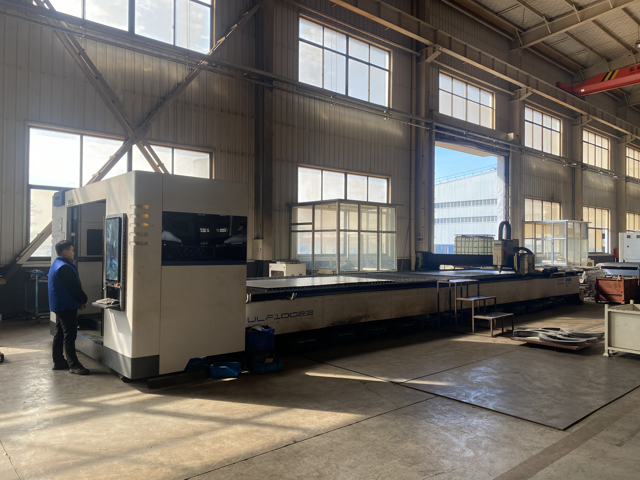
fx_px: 481
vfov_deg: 53.1
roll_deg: -0.2
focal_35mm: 26
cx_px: 320
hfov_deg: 67.3
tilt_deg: +1.9
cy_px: 240
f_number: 1.8
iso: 32
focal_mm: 4.25
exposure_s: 1/357
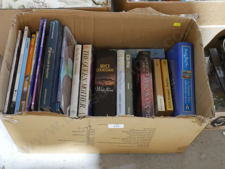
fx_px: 312
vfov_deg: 30.3
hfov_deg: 39.6
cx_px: 112
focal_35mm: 48
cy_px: 84
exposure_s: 1/25
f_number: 5.2
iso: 3200
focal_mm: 24
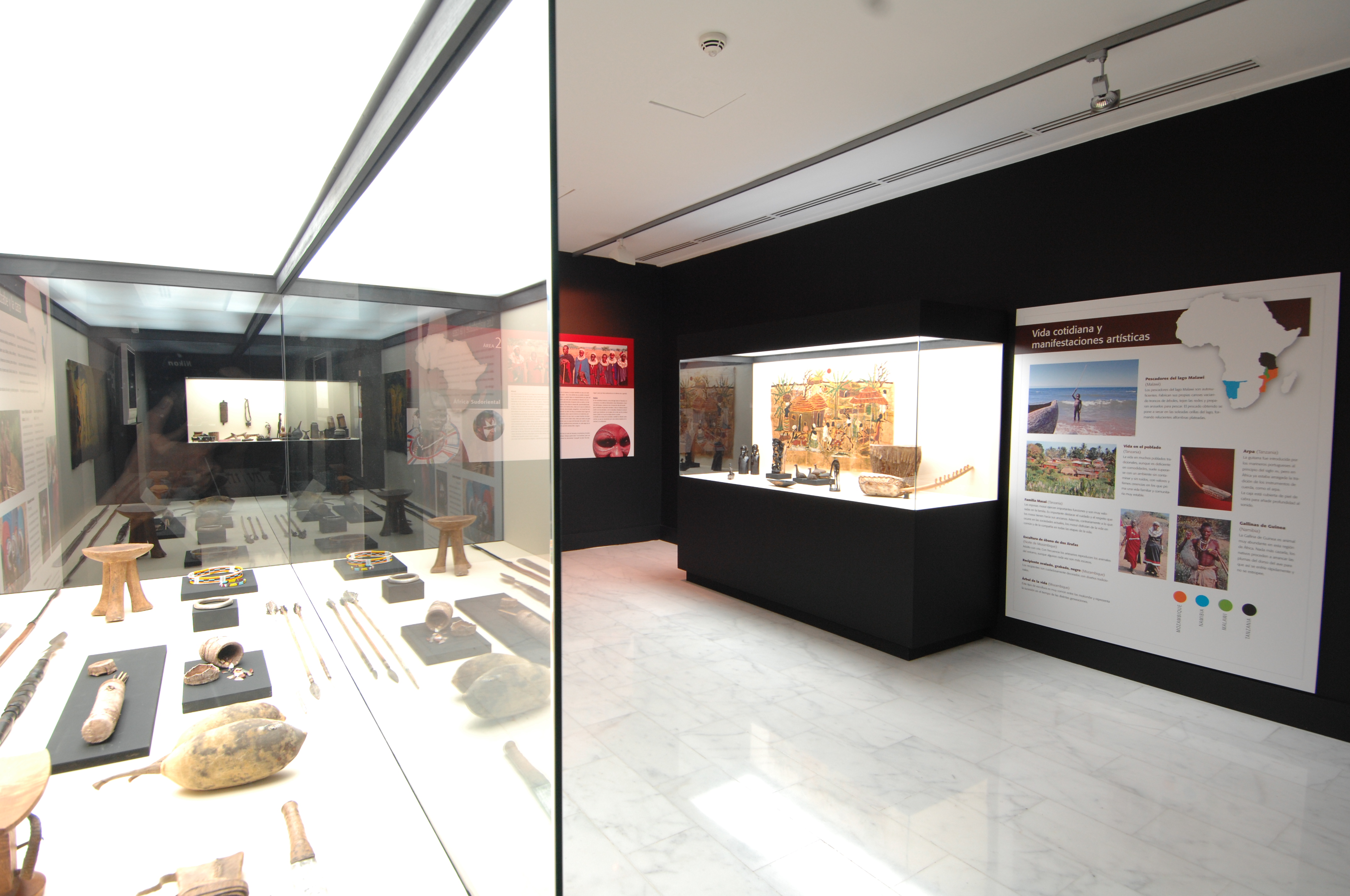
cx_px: 675
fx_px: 674
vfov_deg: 67.2
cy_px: 448
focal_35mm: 18
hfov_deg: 90.1
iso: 320
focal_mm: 12
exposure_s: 1/8
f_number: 6.3
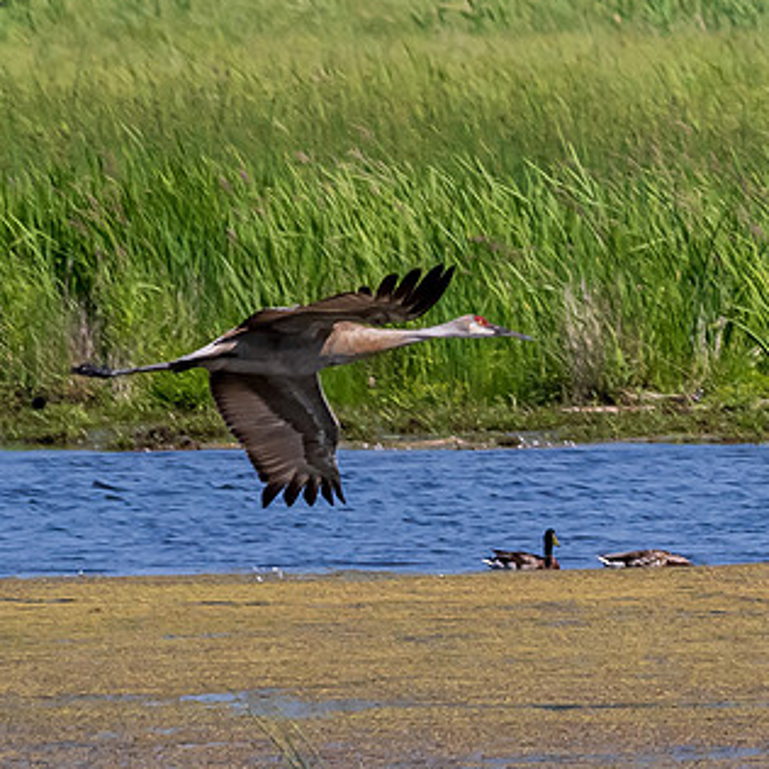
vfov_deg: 1.4
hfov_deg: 1.4
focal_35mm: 1290
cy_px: 80
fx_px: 32422
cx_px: 2061
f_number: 9
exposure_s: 1/2000
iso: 1000
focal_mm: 270
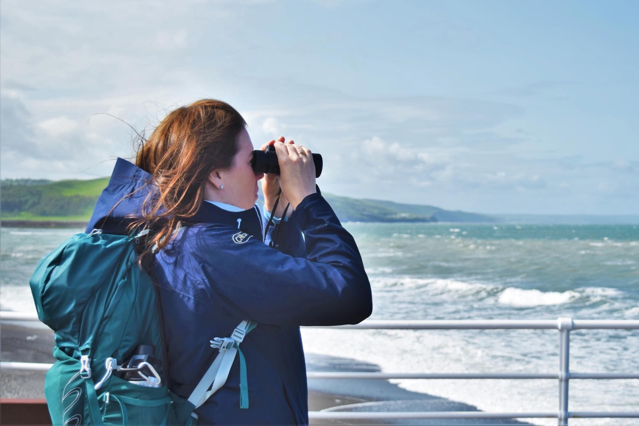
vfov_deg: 28.9
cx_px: 320
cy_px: 213
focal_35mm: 46
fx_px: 825
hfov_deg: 42.3
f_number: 4.2
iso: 100
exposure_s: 1/1000
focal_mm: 31
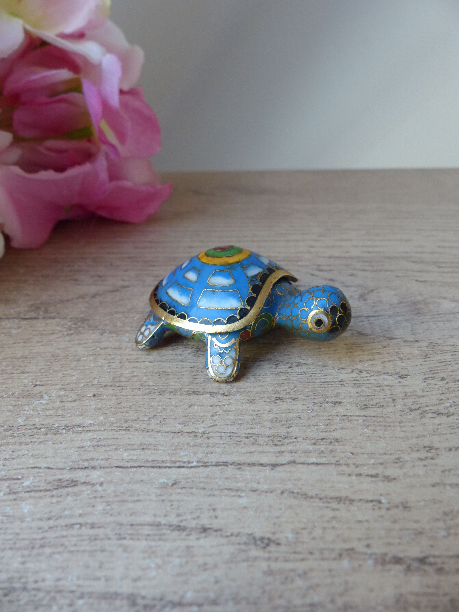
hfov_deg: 54.9
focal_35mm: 25
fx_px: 442
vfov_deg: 69.4
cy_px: 306
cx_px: 230
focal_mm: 4.5
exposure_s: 1/60
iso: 250
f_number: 2.8
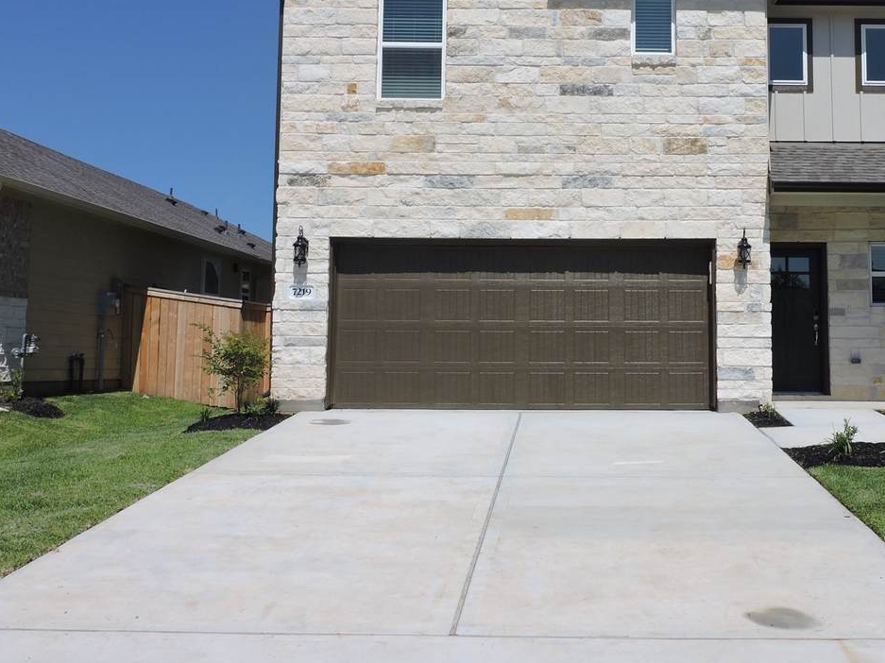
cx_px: 563
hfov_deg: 45.3
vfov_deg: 35.0
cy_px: 260
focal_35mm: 41
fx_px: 1048
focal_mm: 5.4
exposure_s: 1/1250
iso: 100
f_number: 4.4
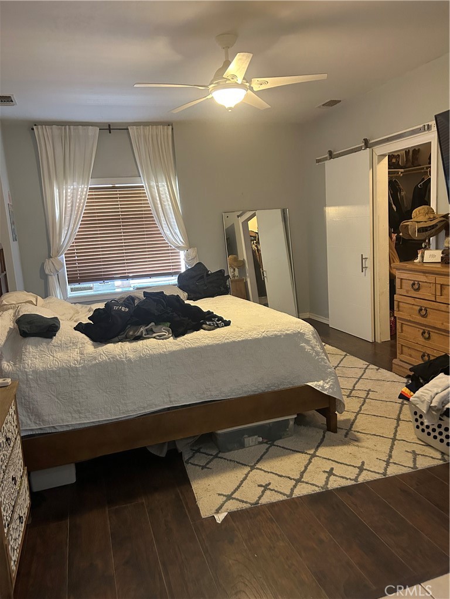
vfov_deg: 67.3
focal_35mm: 26
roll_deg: +3.5
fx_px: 451
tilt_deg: -7.4
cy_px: 300
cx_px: 225
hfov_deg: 53.1
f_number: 1.5
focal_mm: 5.7
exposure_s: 1/60
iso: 400
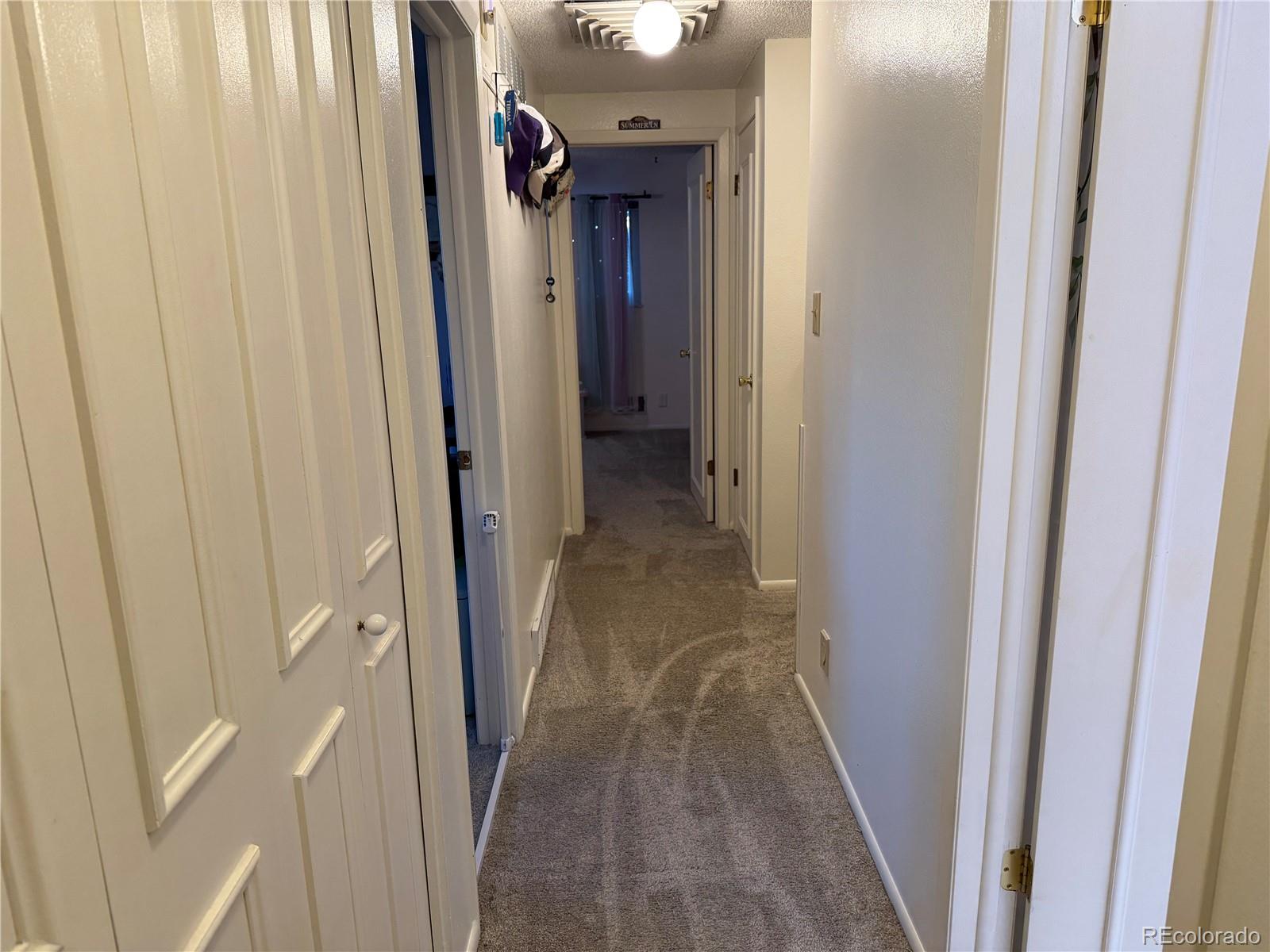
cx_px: 635
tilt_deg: -13.7
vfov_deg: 56.8
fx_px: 881
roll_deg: +0.8
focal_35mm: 24
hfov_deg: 71.6
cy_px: 476
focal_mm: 6.76
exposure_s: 1/120
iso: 200
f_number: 1.78
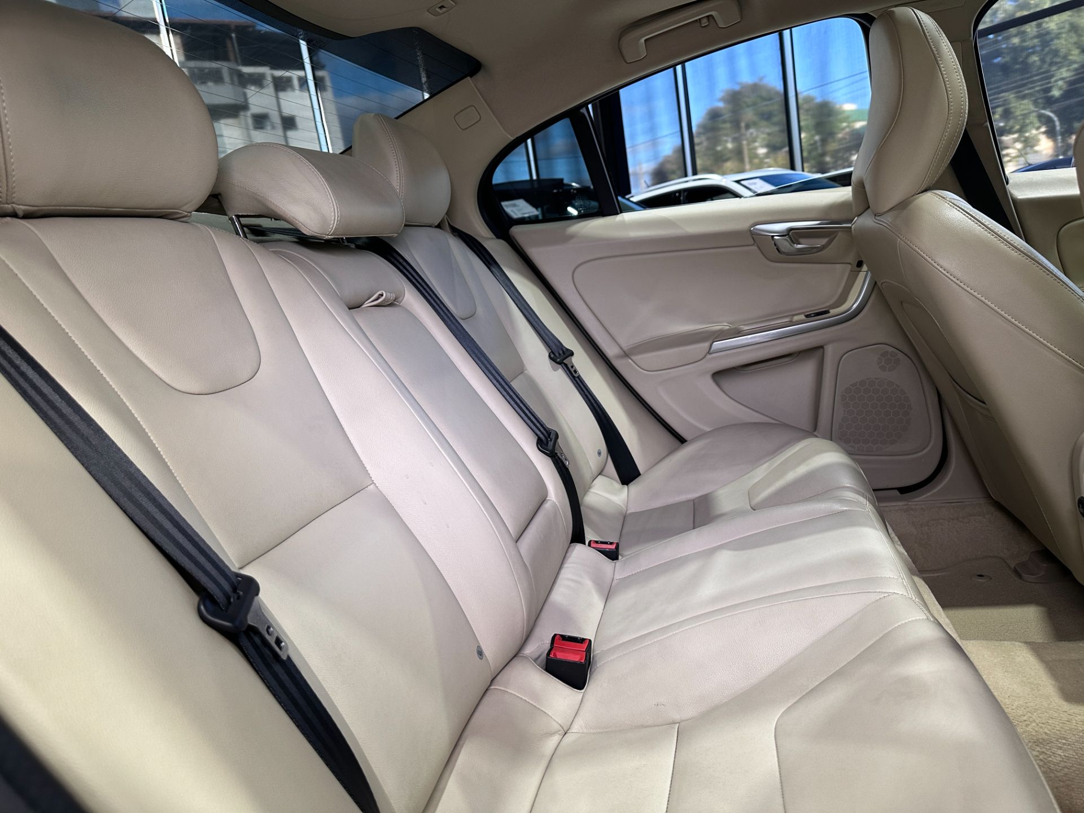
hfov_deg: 71.6
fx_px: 752
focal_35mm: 24
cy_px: 406
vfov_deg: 56.8
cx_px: 542
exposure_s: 1/60
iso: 160
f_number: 1.78
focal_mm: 6.86
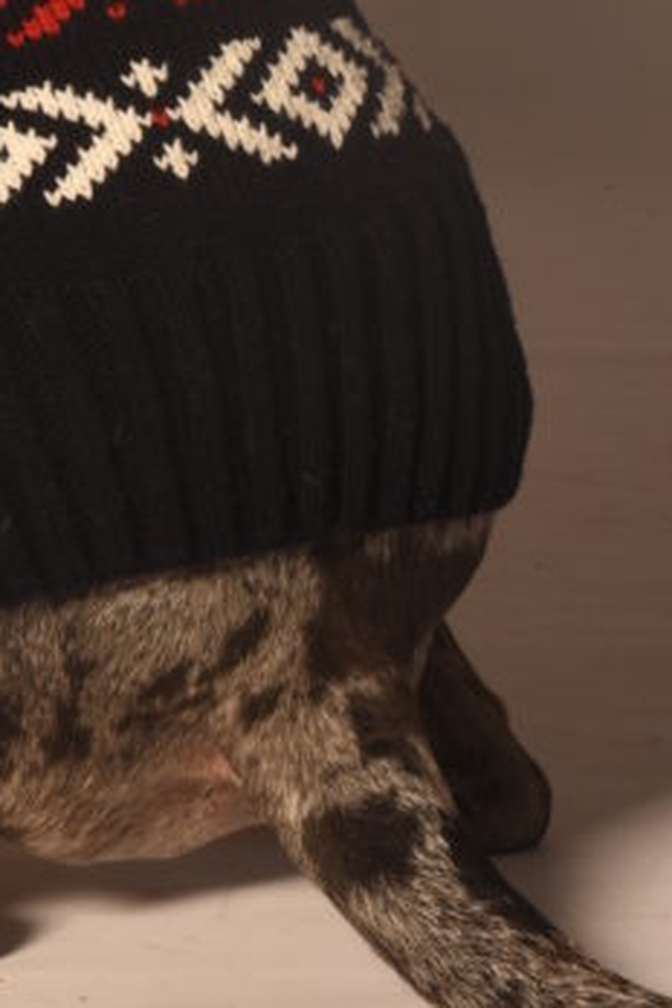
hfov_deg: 5.3
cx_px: -165
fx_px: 7223
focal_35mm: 258
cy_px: -440
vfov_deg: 7.8
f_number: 10
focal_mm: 52
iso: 200
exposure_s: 1/125
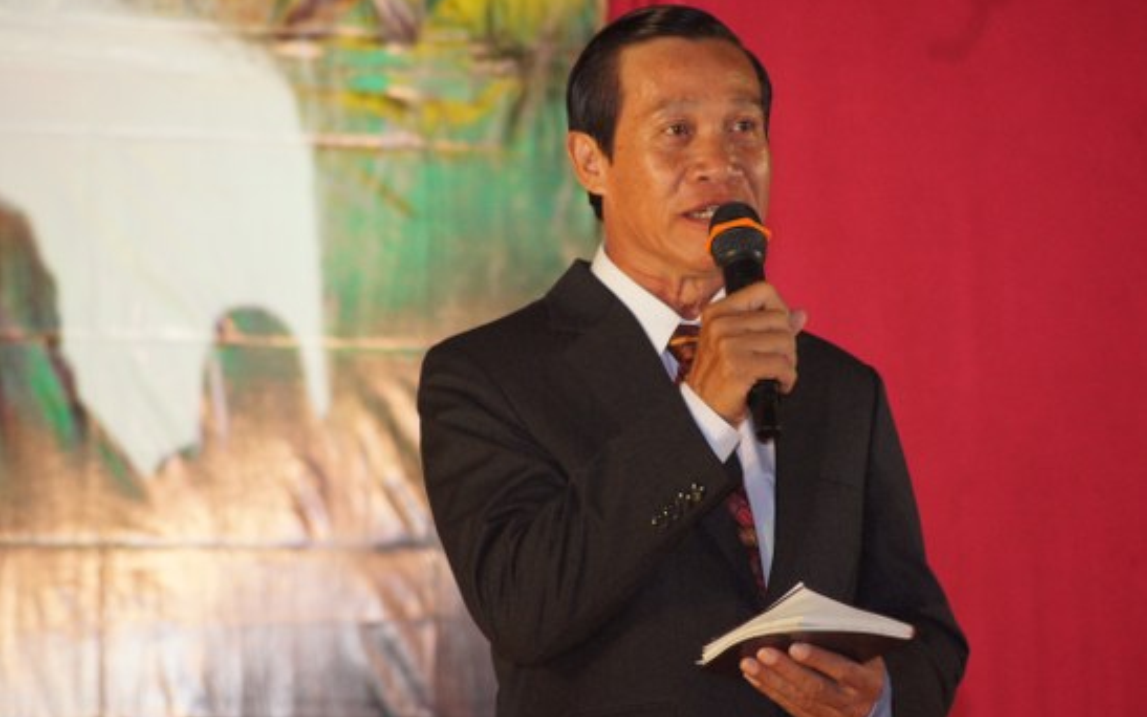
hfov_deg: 6.8
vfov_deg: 4.3
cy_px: 367
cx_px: 575
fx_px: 9598
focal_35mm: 307
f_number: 5.6
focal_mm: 200
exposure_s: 1/60
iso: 1600
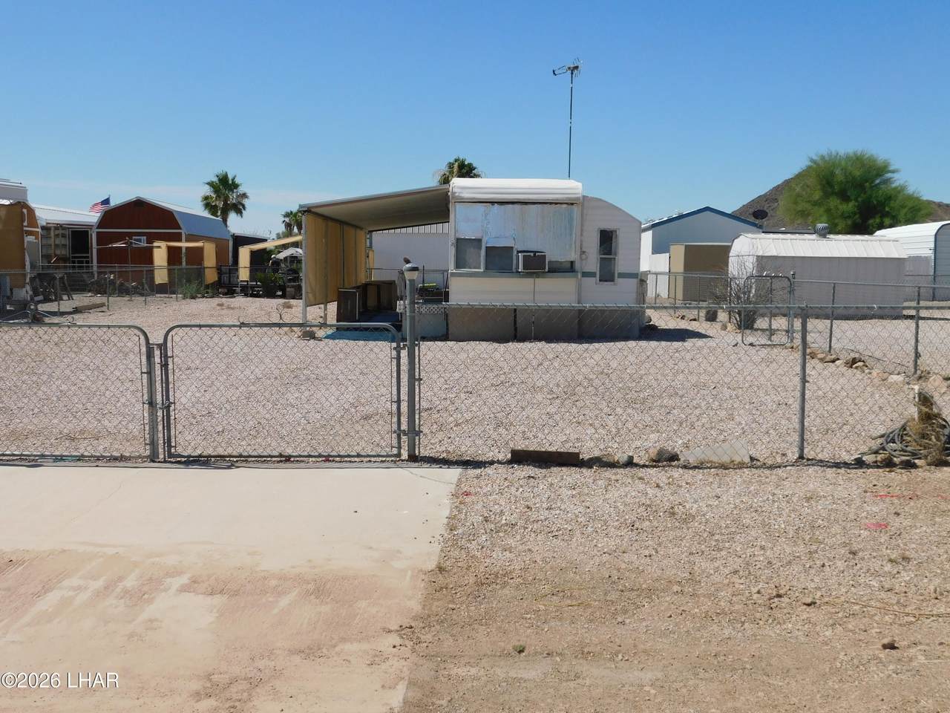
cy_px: 356
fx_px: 988
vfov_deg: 39.7
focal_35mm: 36
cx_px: 475
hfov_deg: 51.4
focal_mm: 6.3
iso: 125
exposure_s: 1/640
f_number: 7
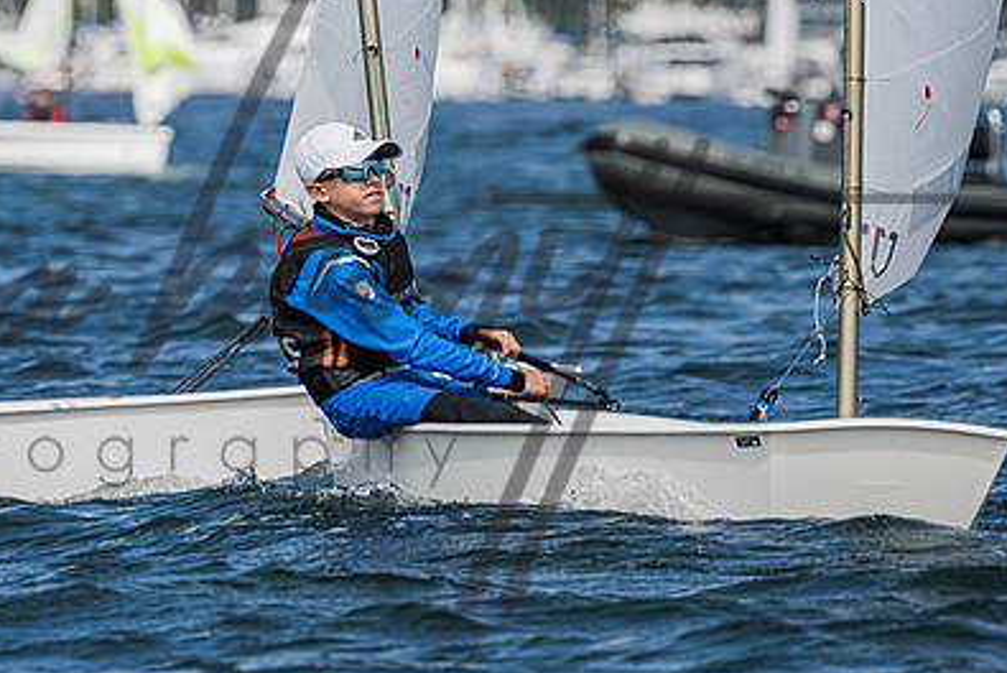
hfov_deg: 3.1
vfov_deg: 2.1
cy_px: 291
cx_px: 277
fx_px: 18335
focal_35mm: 655
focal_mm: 400
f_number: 8
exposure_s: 1/1000
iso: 320
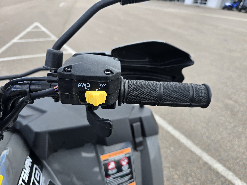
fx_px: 164
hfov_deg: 73.9
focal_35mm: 23
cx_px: 124
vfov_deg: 58.9
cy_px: 92
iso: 12
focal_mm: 6.3
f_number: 1.7
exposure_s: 1/180
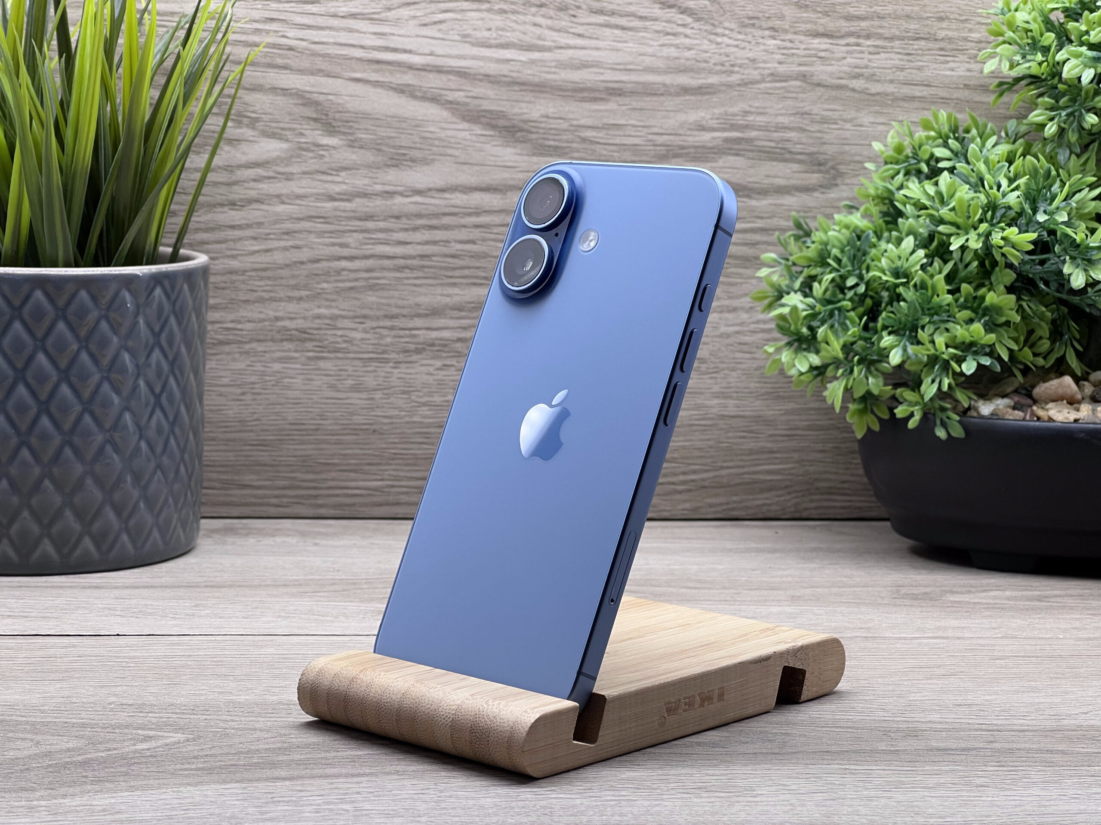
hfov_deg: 25.3
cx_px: 550
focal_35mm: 77
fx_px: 2449
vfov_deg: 19.1
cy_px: 412
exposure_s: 1/100
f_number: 2.8
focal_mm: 9
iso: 80
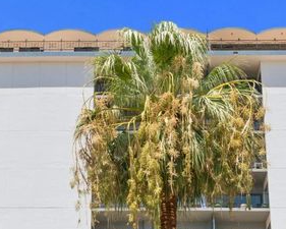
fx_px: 565
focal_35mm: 67
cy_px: 225
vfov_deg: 22.1
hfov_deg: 28.2
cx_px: 189
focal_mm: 13
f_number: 11
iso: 100
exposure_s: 1/125
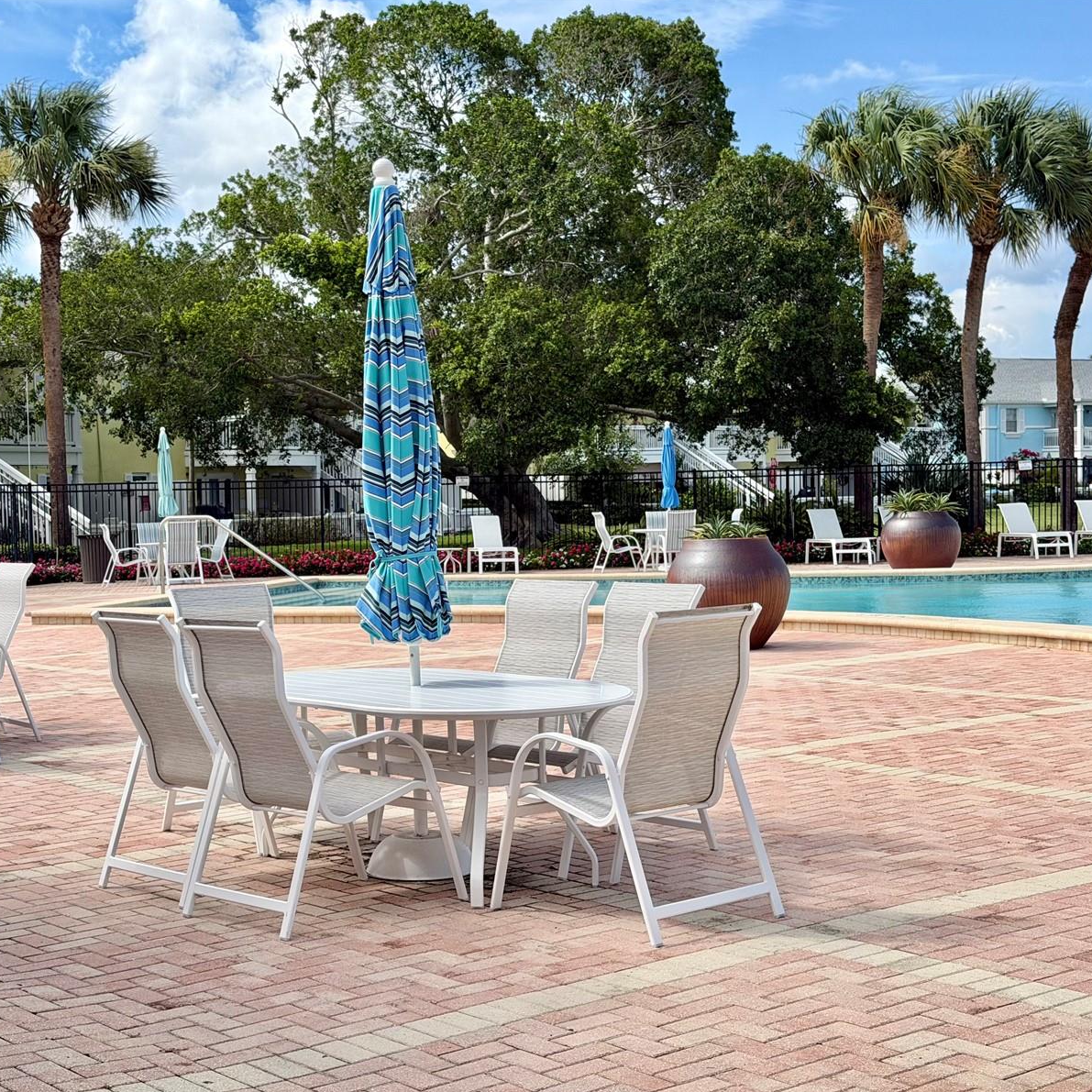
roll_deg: +1.0
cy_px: 545
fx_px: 2034
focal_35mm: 57
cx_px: 444
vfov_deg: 30.0
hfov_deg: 30.0
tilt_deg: -2.1
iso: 80
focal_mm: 6.76
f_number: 1.78
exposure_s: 1/4587
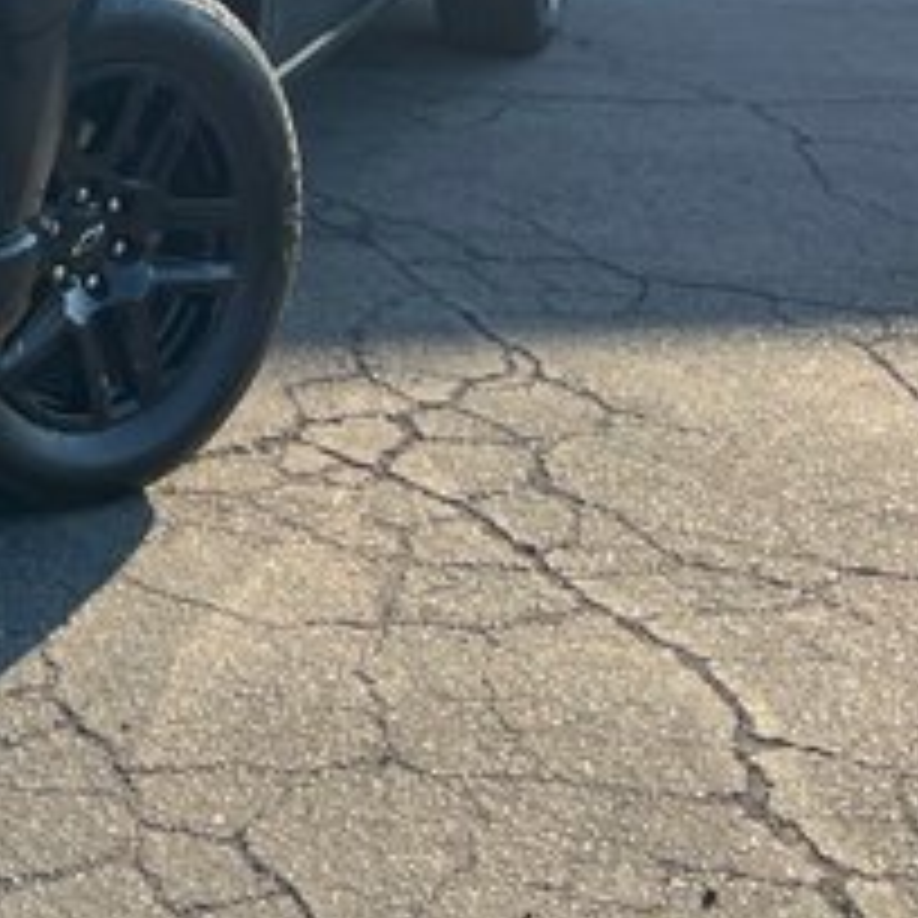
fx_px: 2430
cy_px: -144
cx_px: -256
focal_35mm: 81
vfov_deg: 20.2
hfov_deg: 19.8
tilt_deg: -7.1
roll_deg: +0.4
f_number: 1.5
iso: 50
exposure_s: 1/1068
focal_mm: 5.7
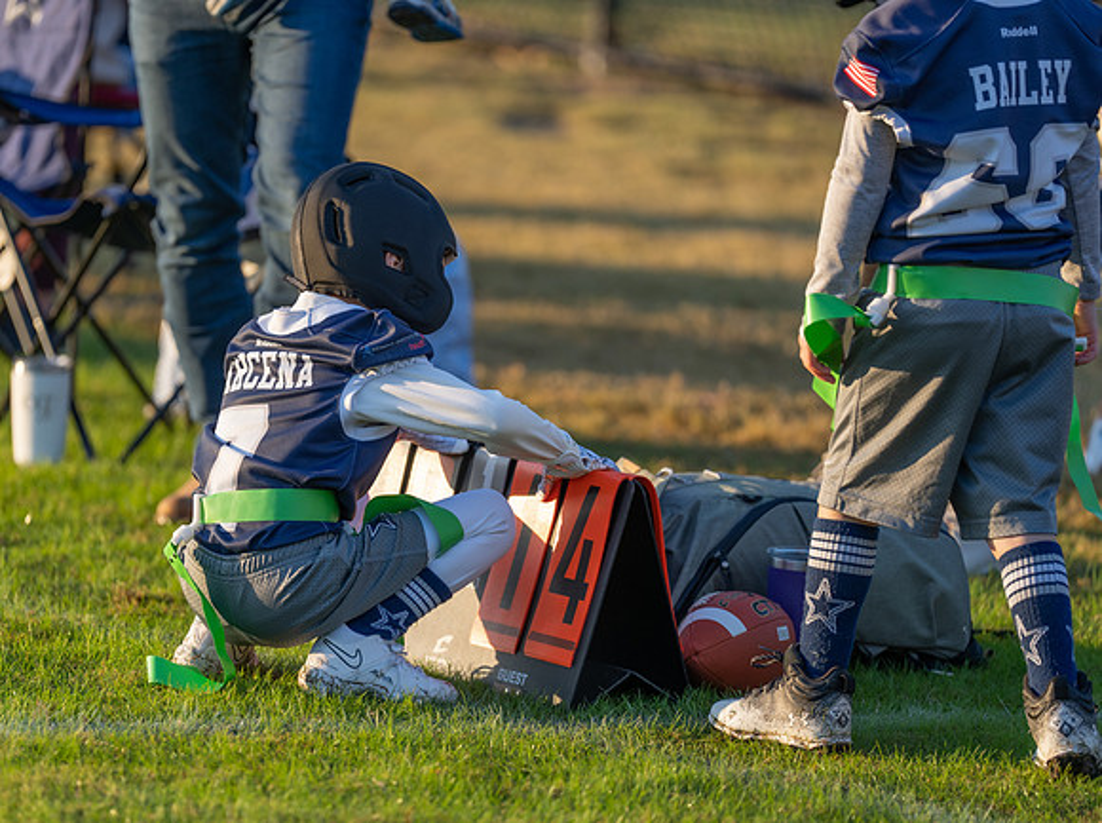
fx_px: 7778
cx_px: 402
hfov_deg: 8.1
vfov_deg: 6.1
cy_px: 467
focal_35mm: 245
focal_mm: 200
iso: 100
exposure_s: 1/400
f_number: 2.8
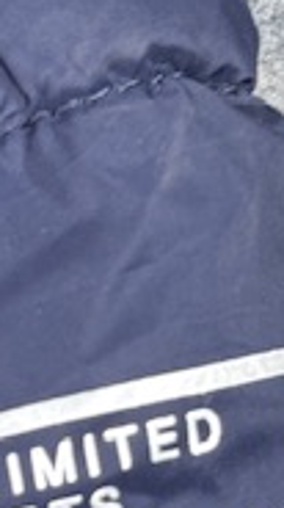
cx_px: -3
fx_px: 2446
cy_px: 323
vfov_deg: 11.8
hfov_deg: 6.6
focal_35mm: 182
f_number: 1.78
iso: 64
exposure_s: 1/50
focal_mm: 6.76
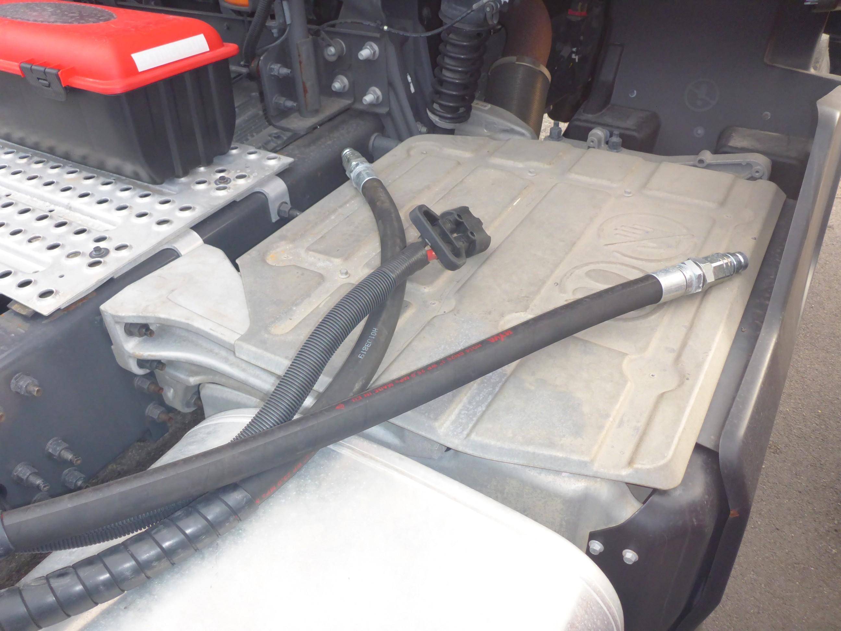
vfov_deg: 49.7
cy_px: 316
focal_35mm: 28
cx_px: 420
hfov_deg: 63.4
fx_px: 680
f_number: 3.3
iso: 400
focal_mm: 4.9
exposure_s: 1/60
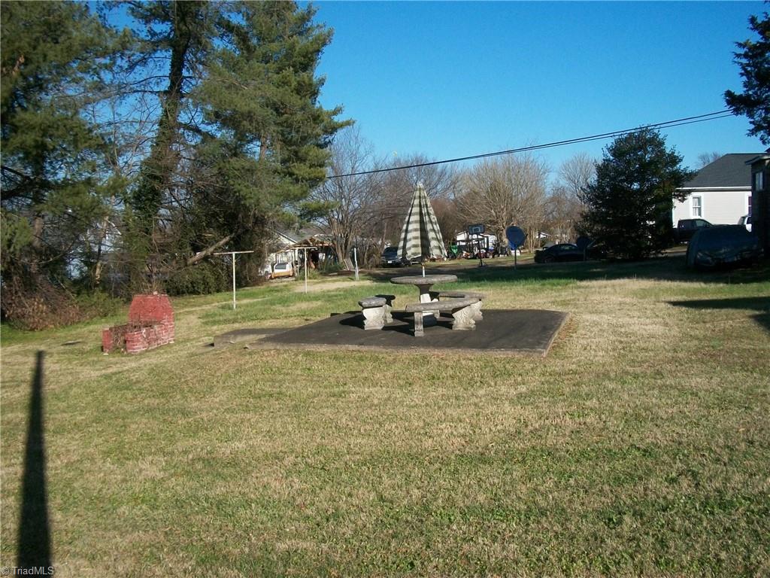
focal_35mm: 32
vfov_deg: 44.2
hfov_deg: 56.8
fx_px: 712
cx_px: 385
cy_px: 289
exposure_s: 1/400
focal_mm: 5.7
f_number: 5.5
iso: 80
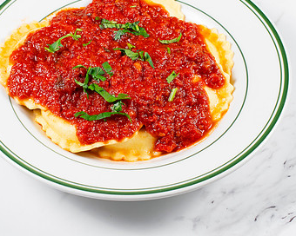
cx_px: 127
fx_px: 867
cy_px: 81
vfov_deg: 15.5
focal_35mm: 99
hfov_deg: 19.4
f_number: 10
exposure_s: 1/250
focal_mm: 50
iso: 200
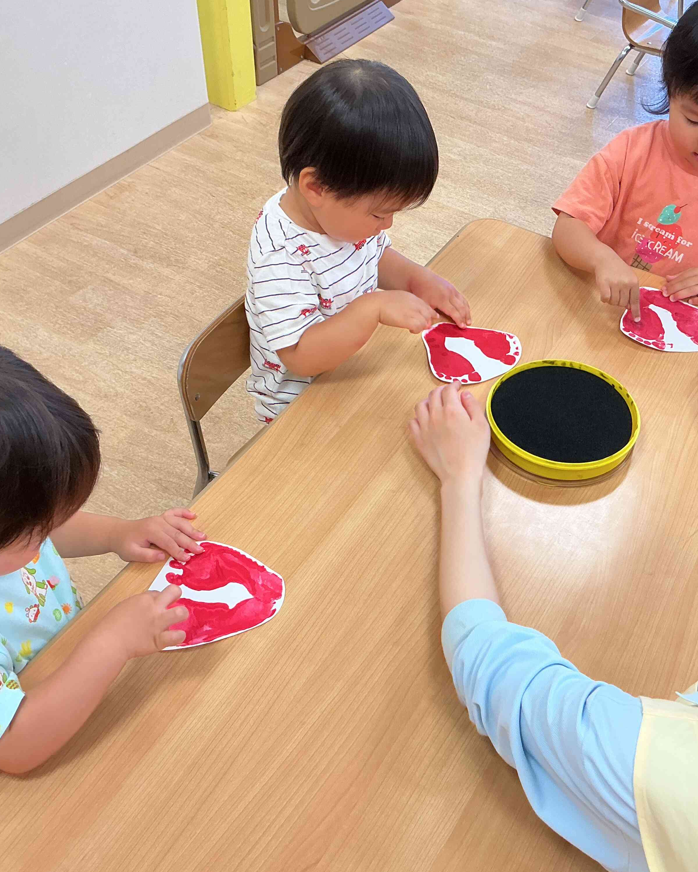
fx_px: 981
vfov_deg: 47.9
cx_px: 460
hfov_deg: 38.8
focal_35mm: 38
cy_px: 437
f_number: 1.8
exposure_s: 1/120
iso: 32
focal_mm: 3
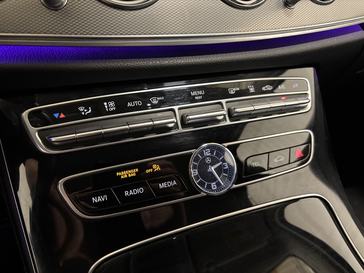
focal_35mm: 26
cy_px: 136
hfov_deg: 67.3
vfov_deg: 53.1
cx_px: 182
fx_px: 273
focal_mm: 5.96
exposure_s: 1/30
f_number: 1.6
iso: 640
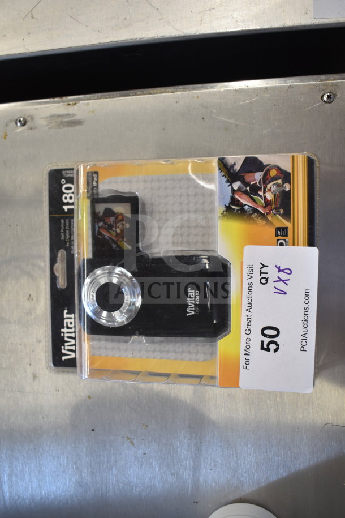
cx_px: 172
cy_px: 259
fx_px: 474
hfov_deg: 40.0
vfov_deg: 57.2
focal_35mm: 33
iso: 450
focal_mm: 22
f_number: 3.8
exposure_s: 1/40
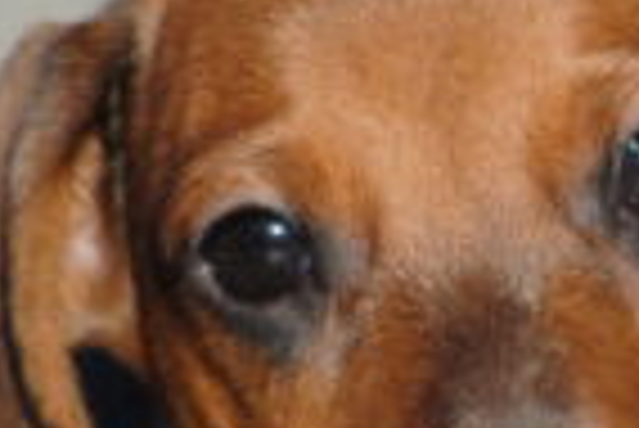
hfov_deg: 1.6
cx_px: 364
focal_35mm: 1268
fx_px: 22530
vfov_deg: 1.1
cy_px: 496
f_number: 5.6
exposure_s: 1/500
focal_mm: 200
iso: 180
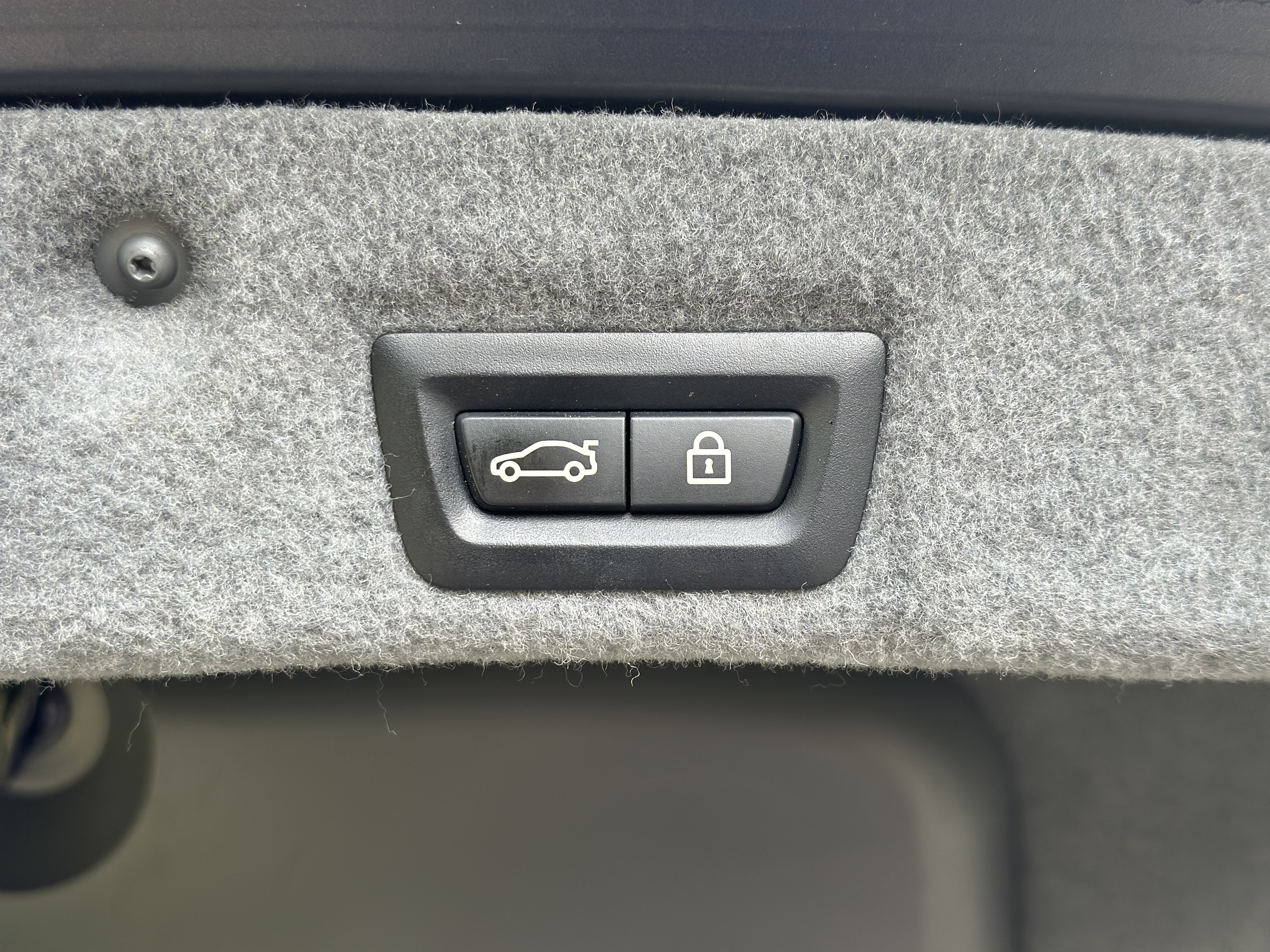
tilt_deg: +8.8
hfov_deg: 39.7
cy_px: 476
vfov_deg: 30.3
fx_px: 1761
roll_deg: +5.7
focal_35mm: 48
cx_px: 635
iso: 80
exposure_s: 1/195
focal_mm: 6.86
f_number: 1.78
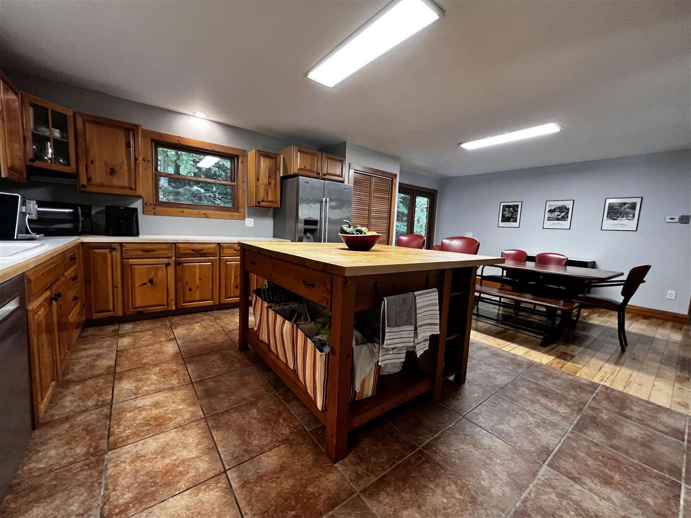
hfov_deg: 106.2
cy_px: 259
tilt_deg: -7.0
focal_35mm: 13
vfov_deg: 89.9
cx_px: 346
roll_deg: -2.6
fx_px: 260
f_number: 1.8
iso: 320
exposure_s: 1/60
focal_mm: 1.57
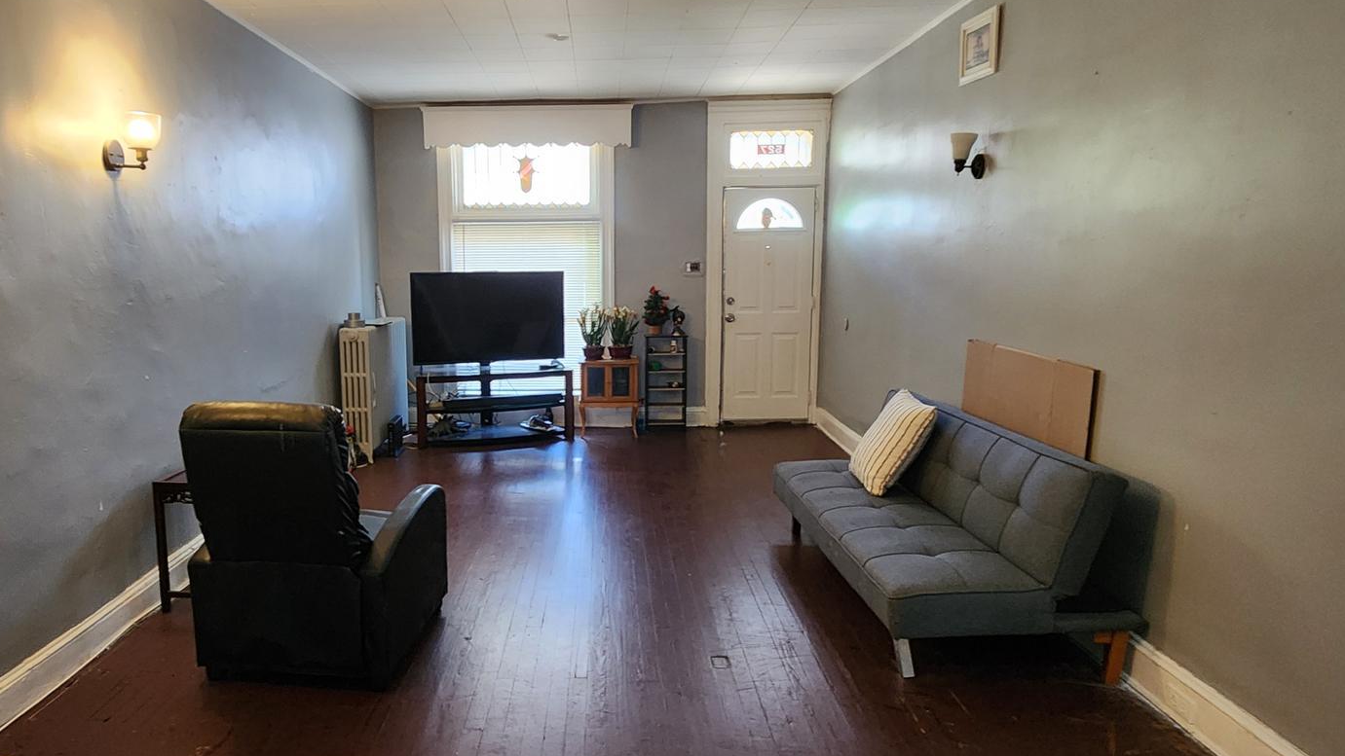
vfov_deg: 53.6
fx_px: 749
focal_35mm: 21
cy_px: 376
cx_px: 545
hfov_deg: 82.9
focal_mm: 2.2
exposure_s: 1/40
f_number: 2.2
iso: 320
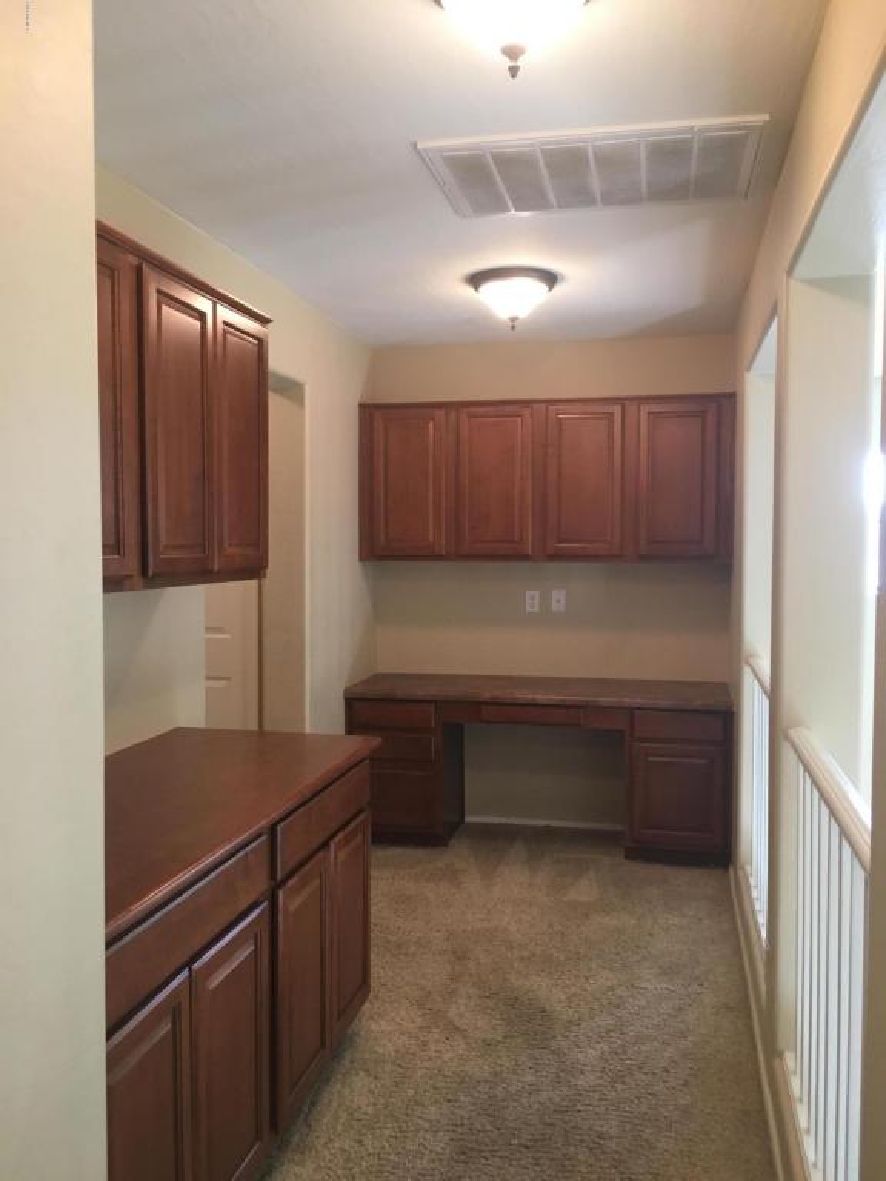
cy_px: 590
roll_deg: +0.0
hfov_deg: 48.2
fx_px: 990
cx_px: 443
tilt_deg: -3.1
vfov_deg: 61.7
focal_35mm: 29
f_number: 2.2
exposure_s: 1/30
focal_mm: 4.15
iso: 100
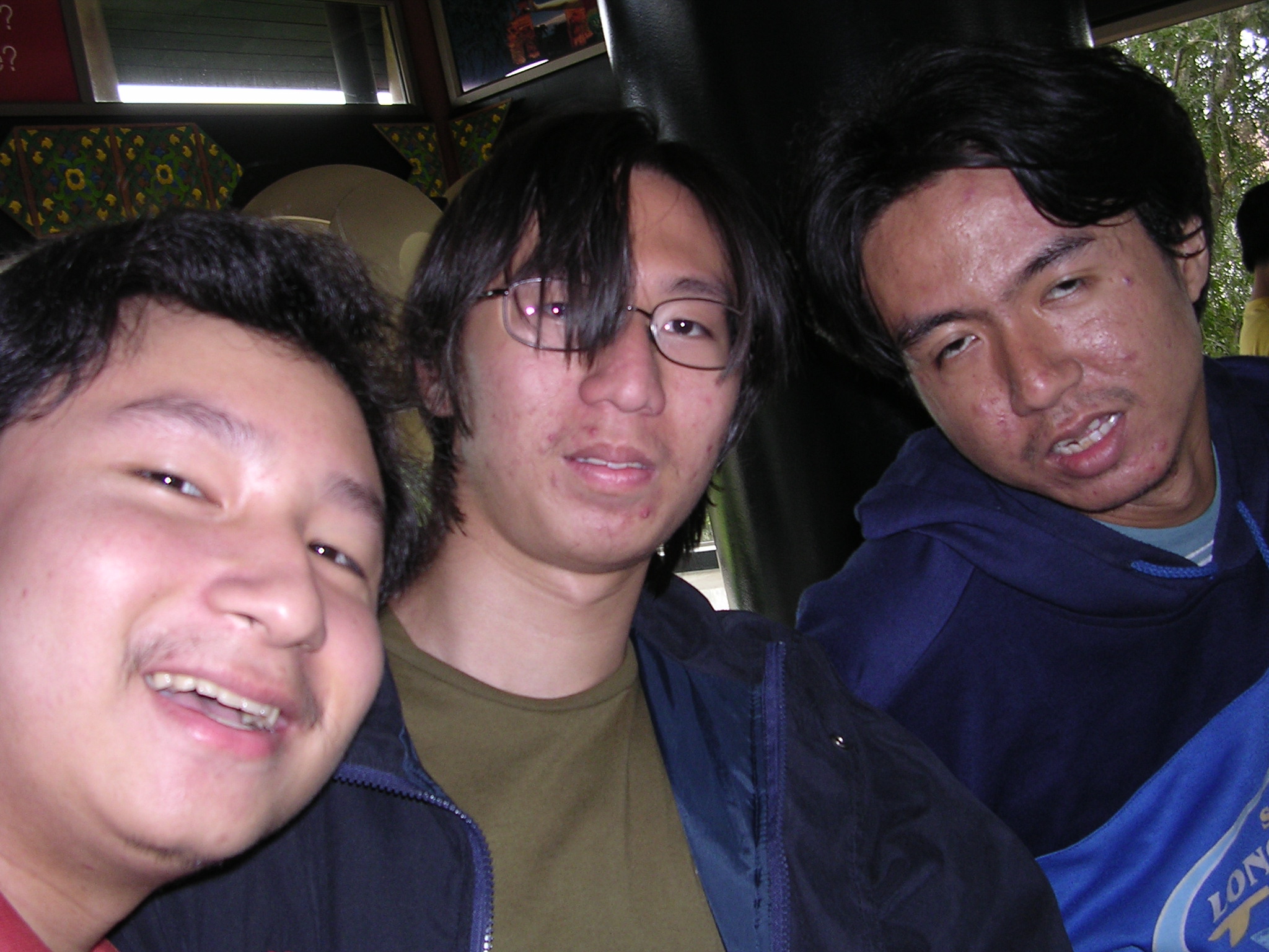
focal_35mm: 38
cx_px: 634
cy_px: 476
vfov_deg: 37.7
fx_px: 1393
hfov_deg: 49.0
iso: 100
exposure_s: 1/60.1
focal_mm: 5.8
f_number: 2.8
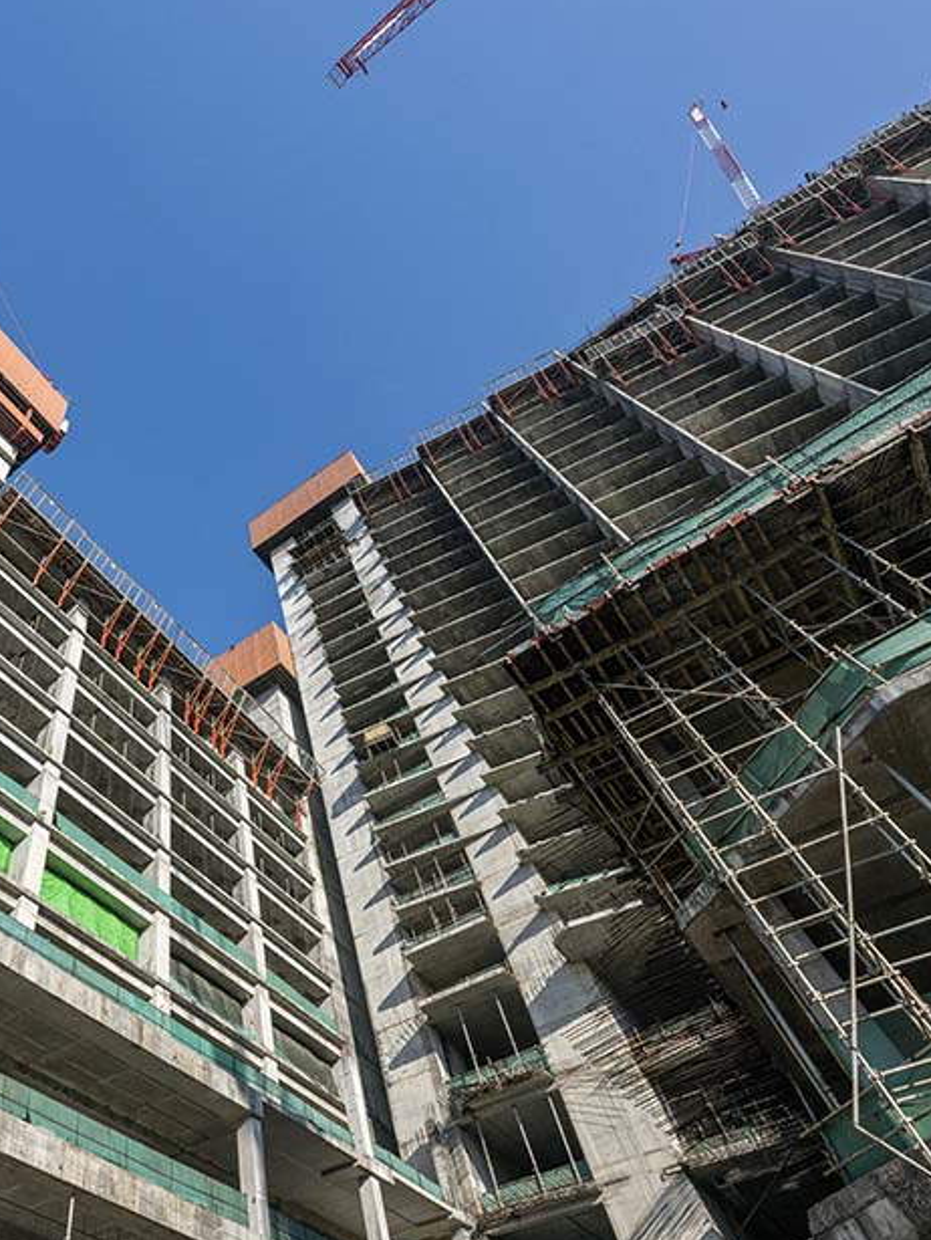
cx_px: 193
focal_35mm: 21
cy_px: 637
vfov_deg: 78.9
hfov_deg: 58.9
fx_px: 752
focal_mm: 14
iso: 360
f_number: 10
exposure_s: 1/640
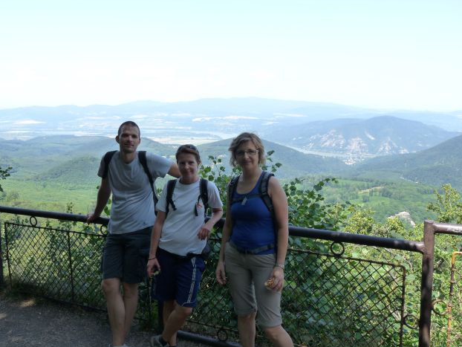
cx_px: 226
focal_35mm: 36
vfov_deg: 39.7
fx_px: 481
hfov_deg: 51.3
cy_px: 176
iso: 160
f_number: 5
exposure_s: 1/250
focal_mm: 6.2
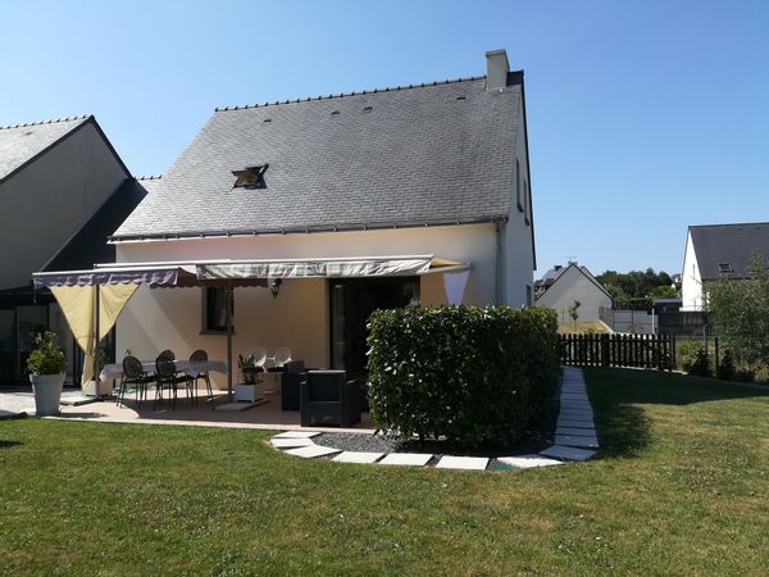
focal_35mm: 26
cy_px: 288
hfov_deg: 67.3
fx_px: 578
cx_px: 384
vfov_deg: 53.1
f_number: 2.2
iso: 50
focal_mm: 3.83
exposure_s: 1/988
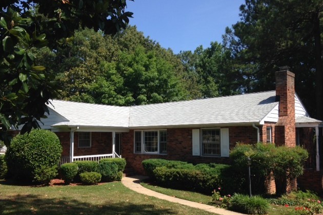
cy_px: 120
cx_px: 160
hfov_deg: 54.5
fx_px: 314
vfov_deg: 37.8
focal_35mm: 35
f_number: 2.4
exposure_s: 1/1290
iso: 50
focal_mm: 4.12
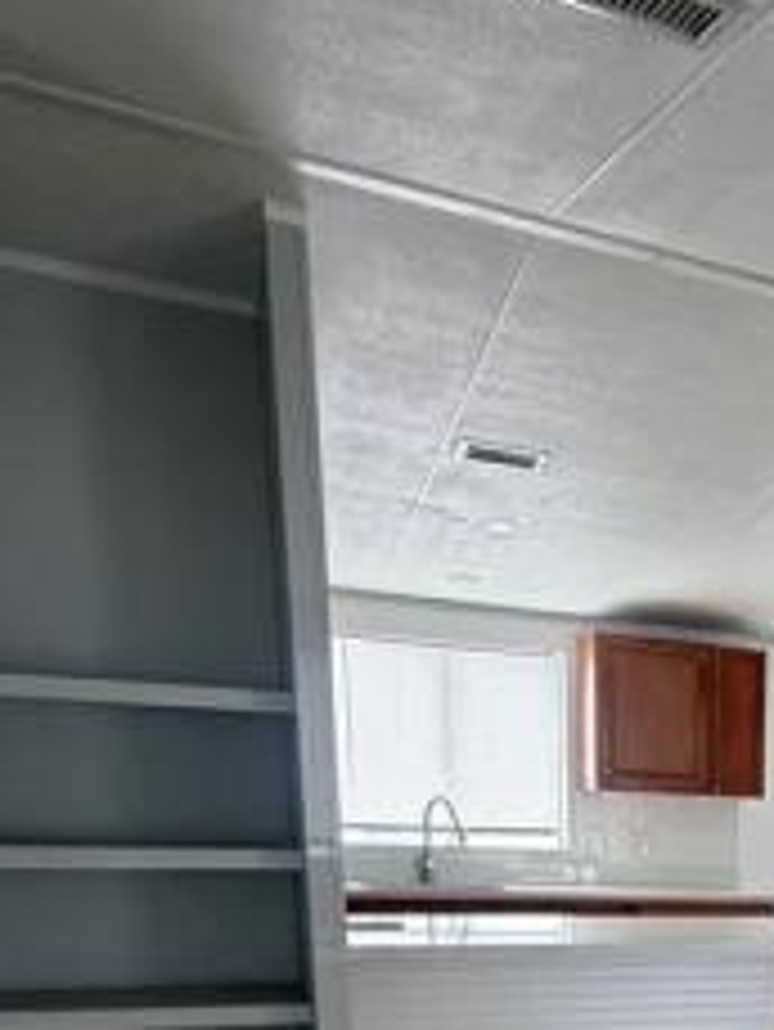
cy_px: 1124
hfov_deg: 28.6
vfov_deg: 36.5
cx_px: 927
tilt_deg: -13.4
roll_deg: -2.5
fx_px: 1311
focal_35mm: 44
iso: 320
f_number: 2.2
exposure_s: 1/117
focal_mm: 2.22
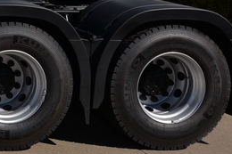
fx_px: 612
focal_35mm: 95
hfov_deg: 17.4
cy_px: -37
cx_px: -189
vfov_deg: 13.9
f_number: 13
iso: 100
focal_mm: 24
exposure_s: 1/200
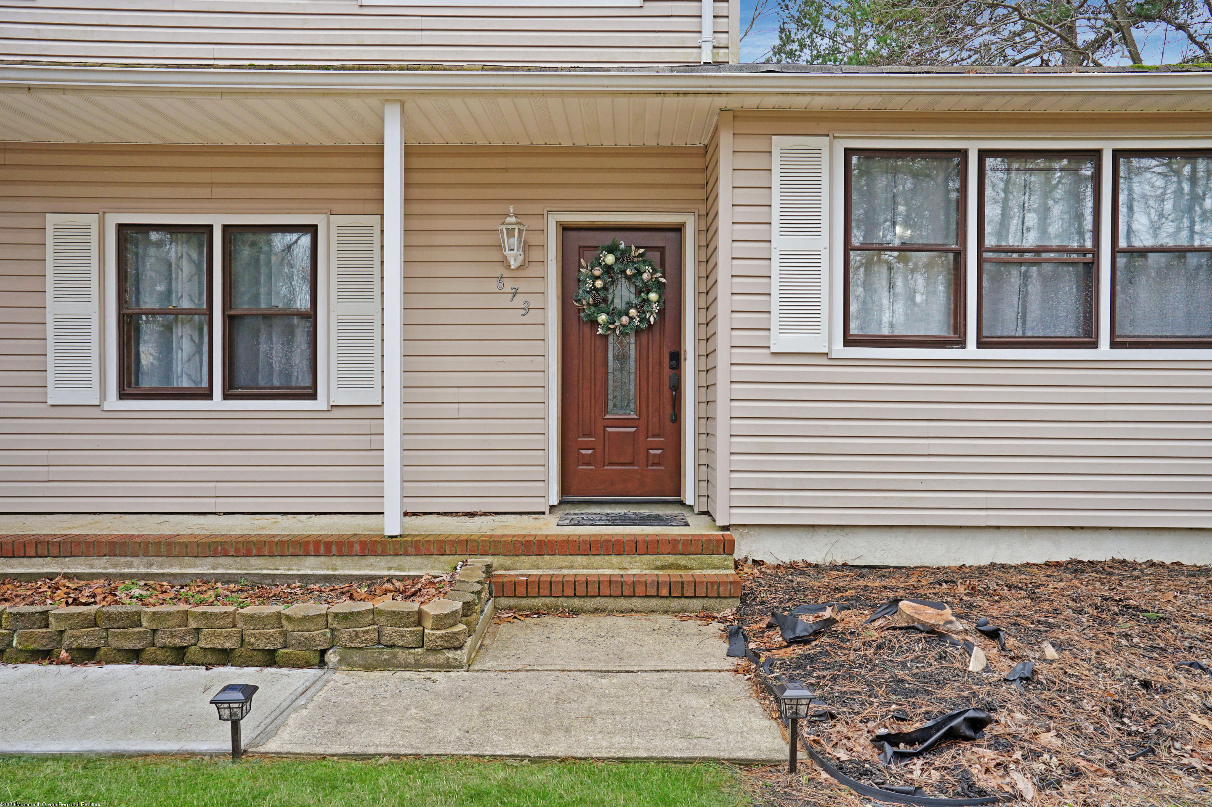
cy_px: 410
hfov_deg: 71.5
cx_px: 628
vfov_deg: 51.3
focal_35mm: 25
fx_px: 841
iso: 200
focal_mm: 24
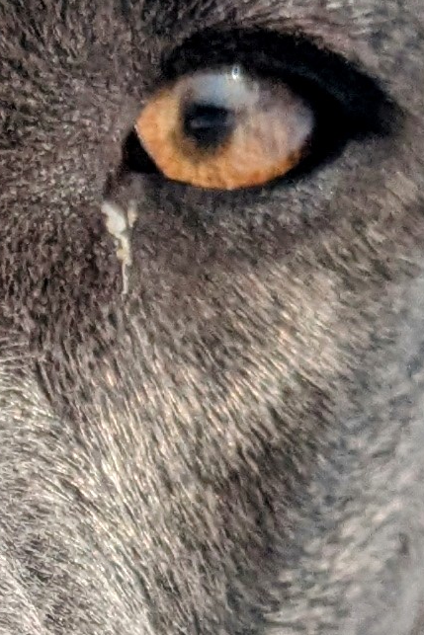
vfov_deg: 11.1
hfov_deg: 7.8
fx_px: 3107
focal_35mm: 176
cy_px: 1001
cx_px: 10
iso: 51
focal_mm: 4.38
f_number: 1.73
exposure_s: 1/4673
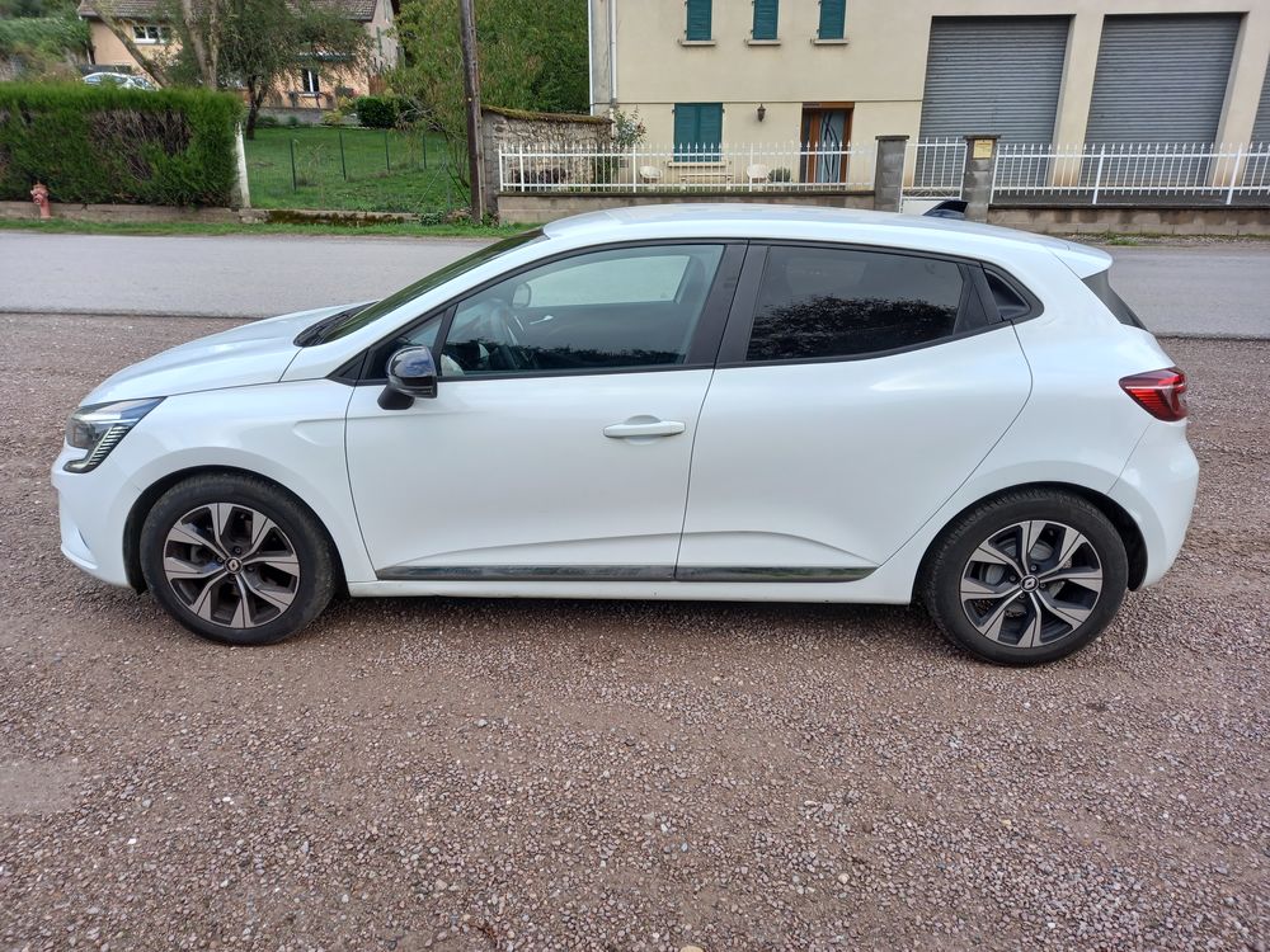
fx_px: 917
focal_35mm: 25
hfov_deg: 69.4
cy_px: 476
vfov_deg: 54.9
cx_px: 635
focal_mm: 4.6
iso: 25
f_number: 2
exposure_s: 1/188
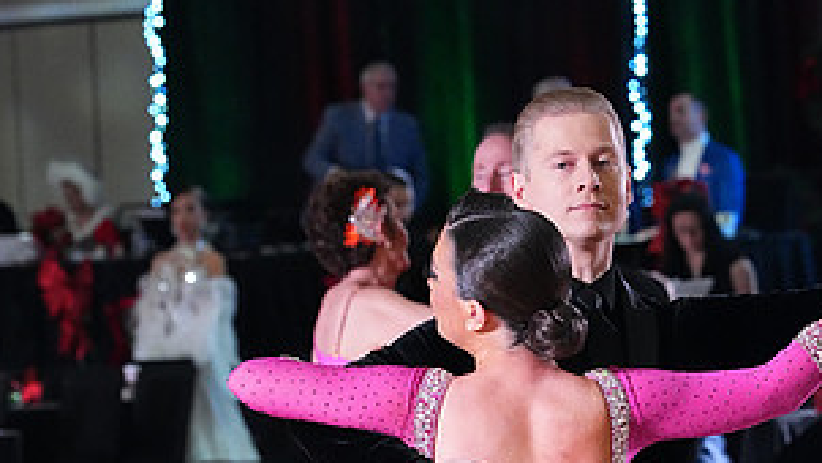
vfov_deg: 4.6
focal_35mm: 260
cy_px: 692
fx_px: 5668
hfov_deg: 8.3
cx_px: 450
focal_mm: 129
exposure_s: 1/400
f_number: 5.6
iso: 10000
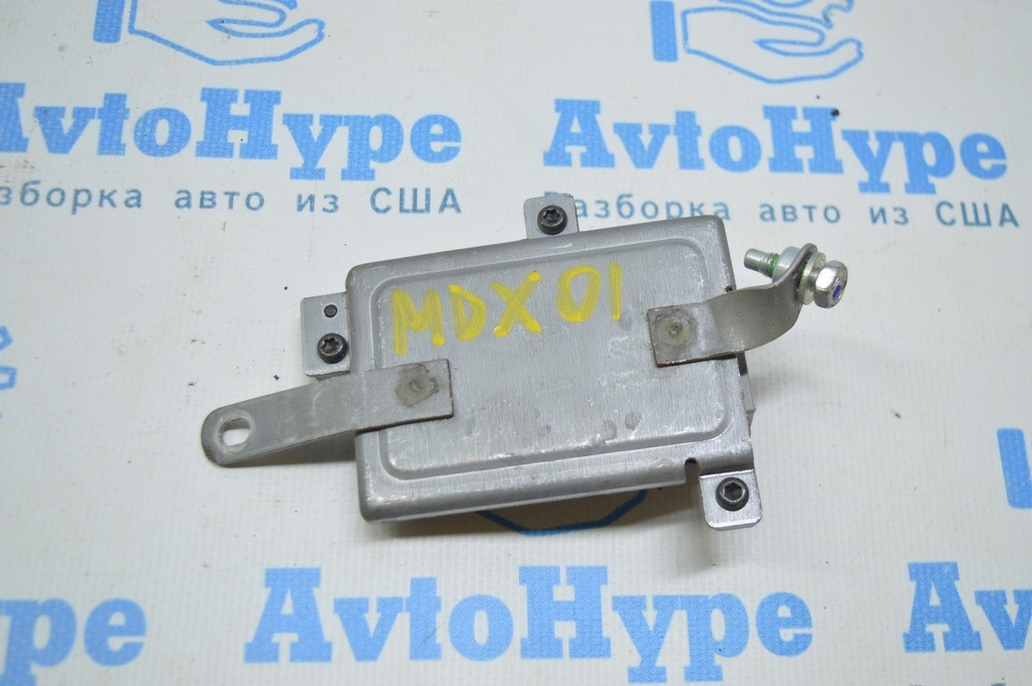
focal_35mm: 42
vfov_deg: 31.8
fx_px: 1203
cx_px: 516
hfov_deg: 46.4
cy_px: 343
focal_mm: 28
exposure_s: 1/60
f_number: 4.2
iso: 400
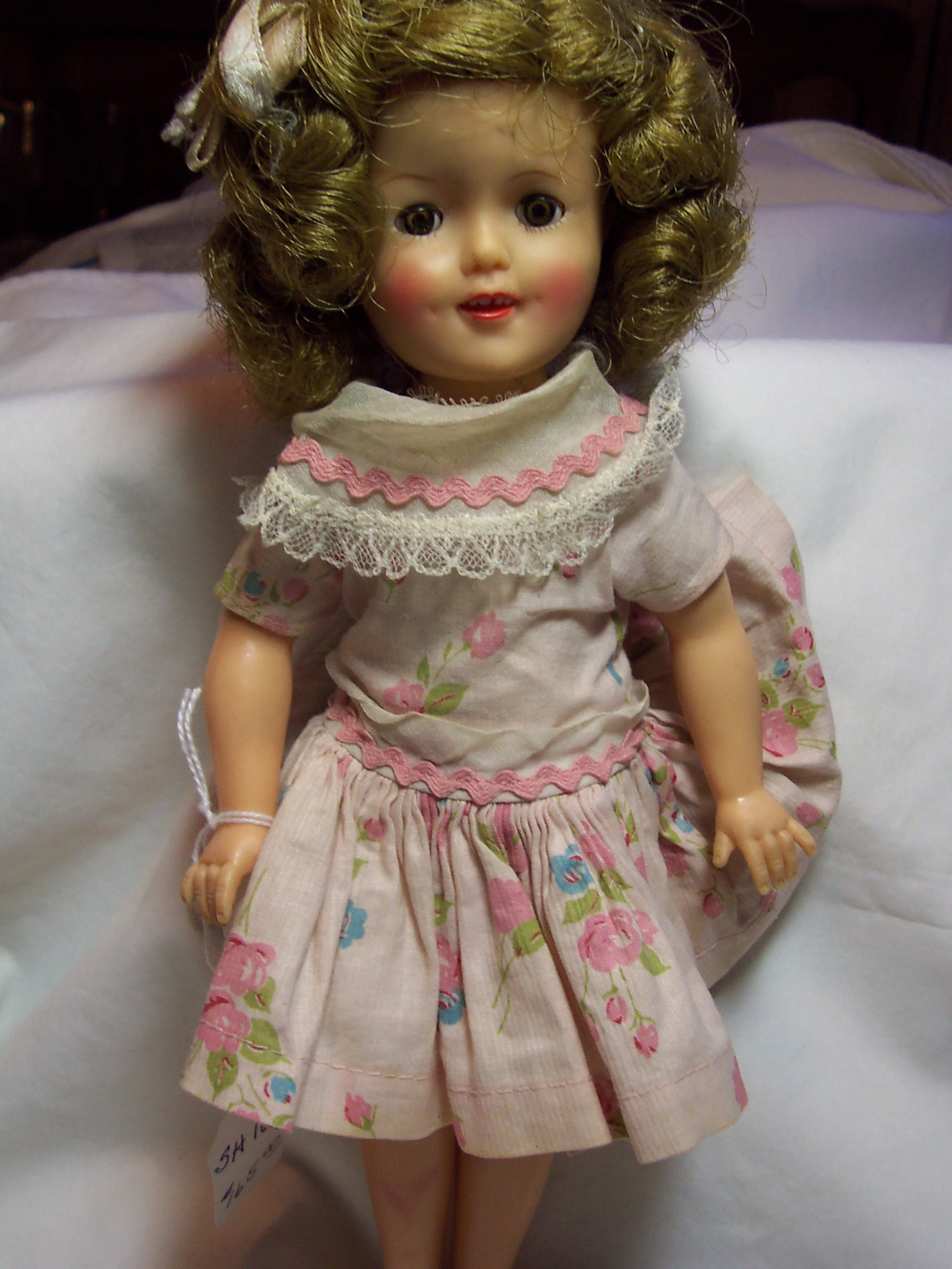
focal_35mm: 37
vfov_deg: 50.1
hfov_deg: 38.7
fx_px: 1357
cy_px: 634
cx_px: 476
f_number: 2.8
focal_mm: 5.6
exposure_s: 1/30
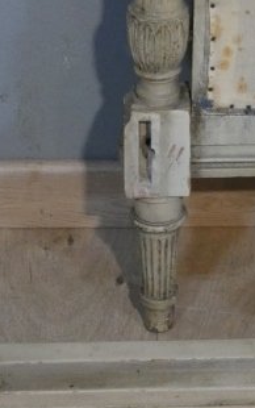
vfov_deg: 11.8
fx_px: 1866
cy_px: -254
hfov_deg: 7.6
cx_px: 431
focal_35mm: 168
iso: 500
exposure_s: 1/80
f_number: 3.8
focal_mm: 8.6
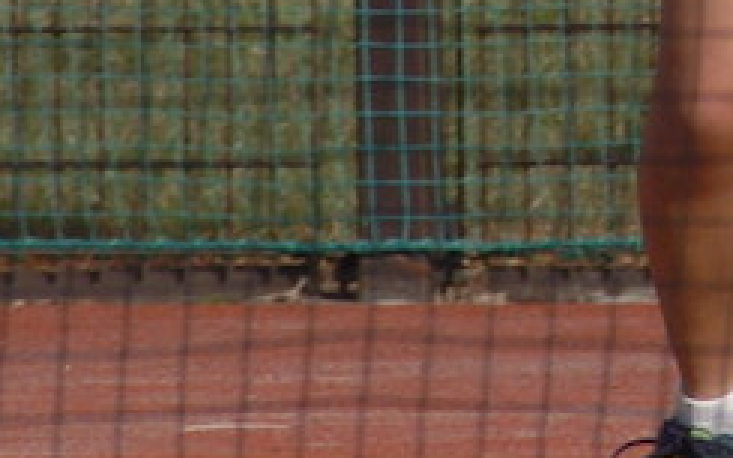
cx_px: 1155
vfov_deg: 0.7
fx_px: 37368
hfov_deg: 1.1
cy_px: -436
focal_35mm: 1871
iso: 400
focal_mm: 300
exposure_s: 1/500
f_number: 11
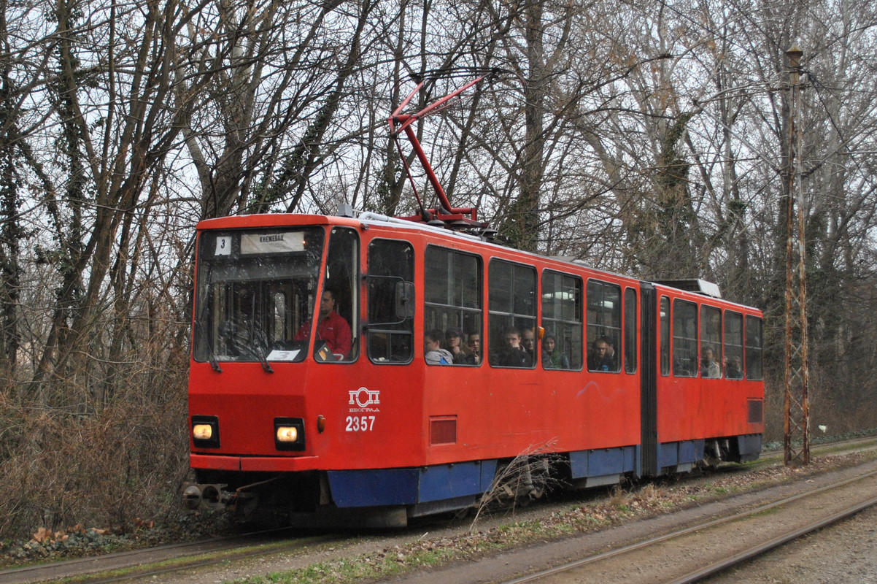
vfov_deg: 31.9
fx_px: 1023
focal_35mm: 42
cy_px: 292
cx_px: 438
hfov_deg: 46.4
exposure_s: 1/500
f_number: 4.5
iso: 450
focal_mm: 28
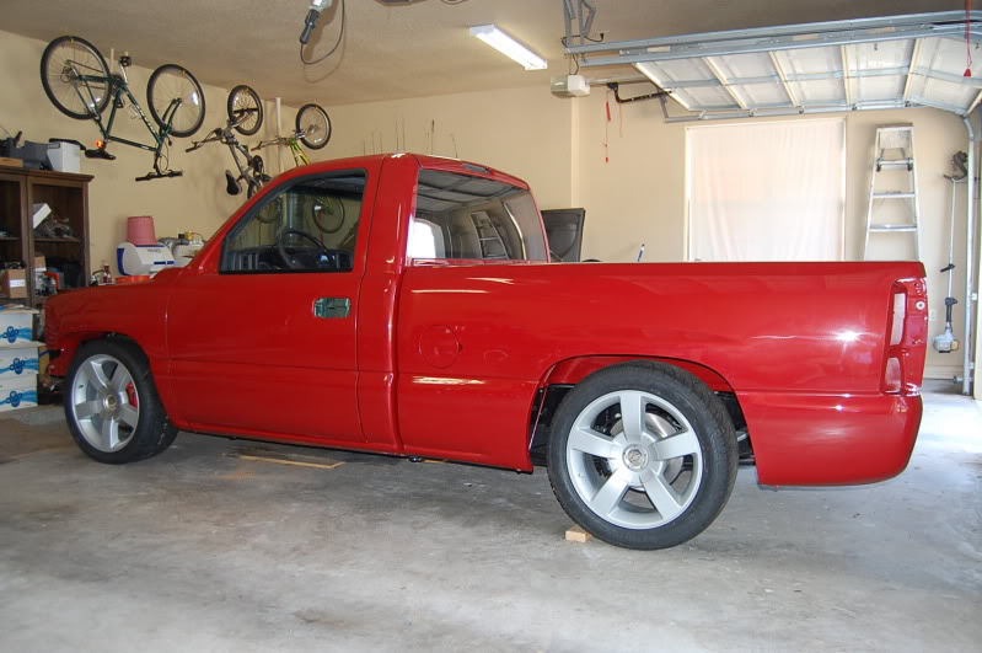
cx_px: 491
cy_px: 326
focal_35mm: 30
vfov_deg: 43.5
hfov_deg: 62.0
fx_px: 817
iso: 400
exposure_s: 1/60
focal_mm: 20
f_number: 3.8
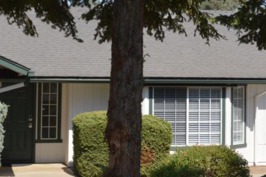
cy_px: 59
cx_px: 186
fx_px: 695
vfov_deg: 14.5
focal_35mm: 94
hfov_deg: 21.6
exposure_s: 1/200
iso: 100
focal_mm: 20
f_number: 10
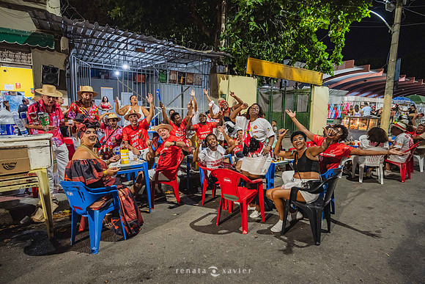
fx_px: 218
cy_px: 142
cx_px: 212
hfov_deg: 88.4
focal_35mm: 18
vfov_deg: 66.0
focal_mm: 18.5
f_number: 4
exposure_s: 1/80
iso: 1250
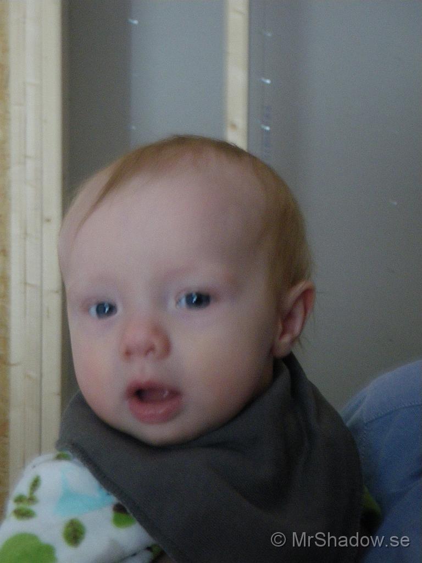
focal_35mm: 51
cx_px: 211
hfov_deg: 28.6
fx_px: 829
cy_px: 282
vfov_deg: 37.5
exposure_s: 1/4
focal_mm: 9.1
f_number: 4.4
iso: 400
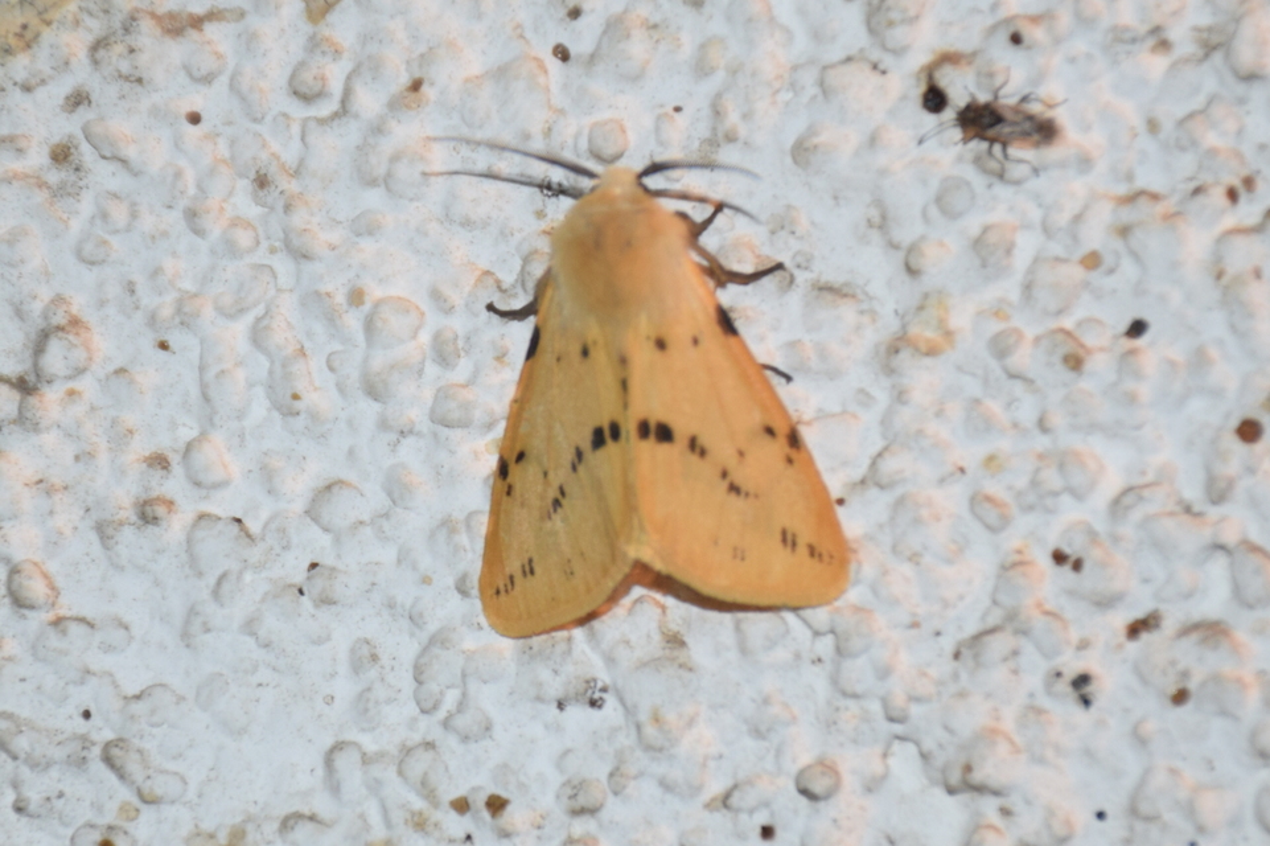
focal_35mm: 210
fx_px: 7405
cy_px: 423
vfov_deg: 6.5
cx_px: 635
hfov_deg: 9.8
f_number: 5.6
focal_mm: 140
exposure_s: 1/60
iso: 320
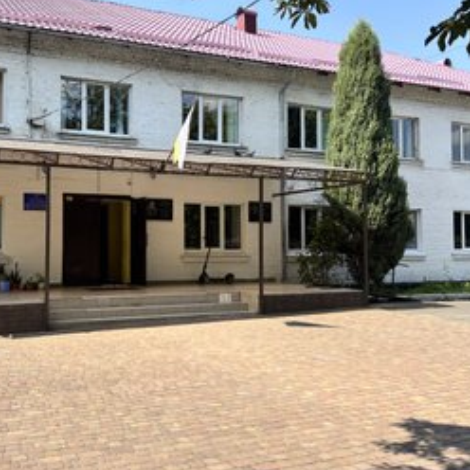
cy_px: 222
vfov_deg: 44.9
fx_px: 568
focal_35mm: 37
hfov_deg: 44.1
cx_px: 146
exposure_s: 1/1695
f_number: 1.6
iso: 50
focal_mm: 5.96
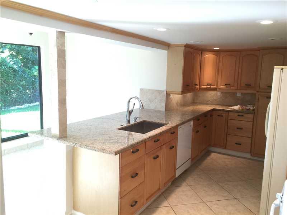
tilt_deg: -8.2
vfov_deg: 48.2
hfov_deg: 61.7
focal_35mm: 29
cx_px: 144
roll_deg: -1.9
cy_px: 108
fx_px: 240
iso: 32
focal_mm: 4.15
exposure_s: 1/30
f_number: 2.2
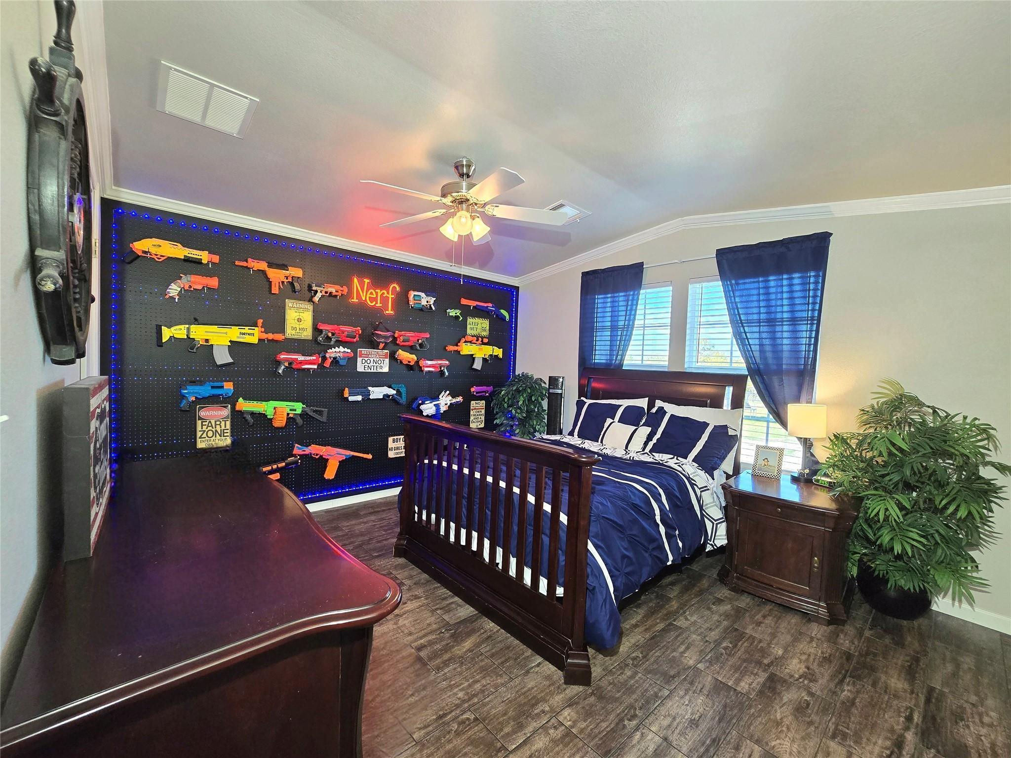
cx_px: 506
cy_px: 379
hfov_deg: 106.2
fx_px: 380
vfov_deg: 89.9
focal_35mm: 13
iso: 200
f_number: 2.2
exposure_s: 1/60.2
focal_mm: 2.2
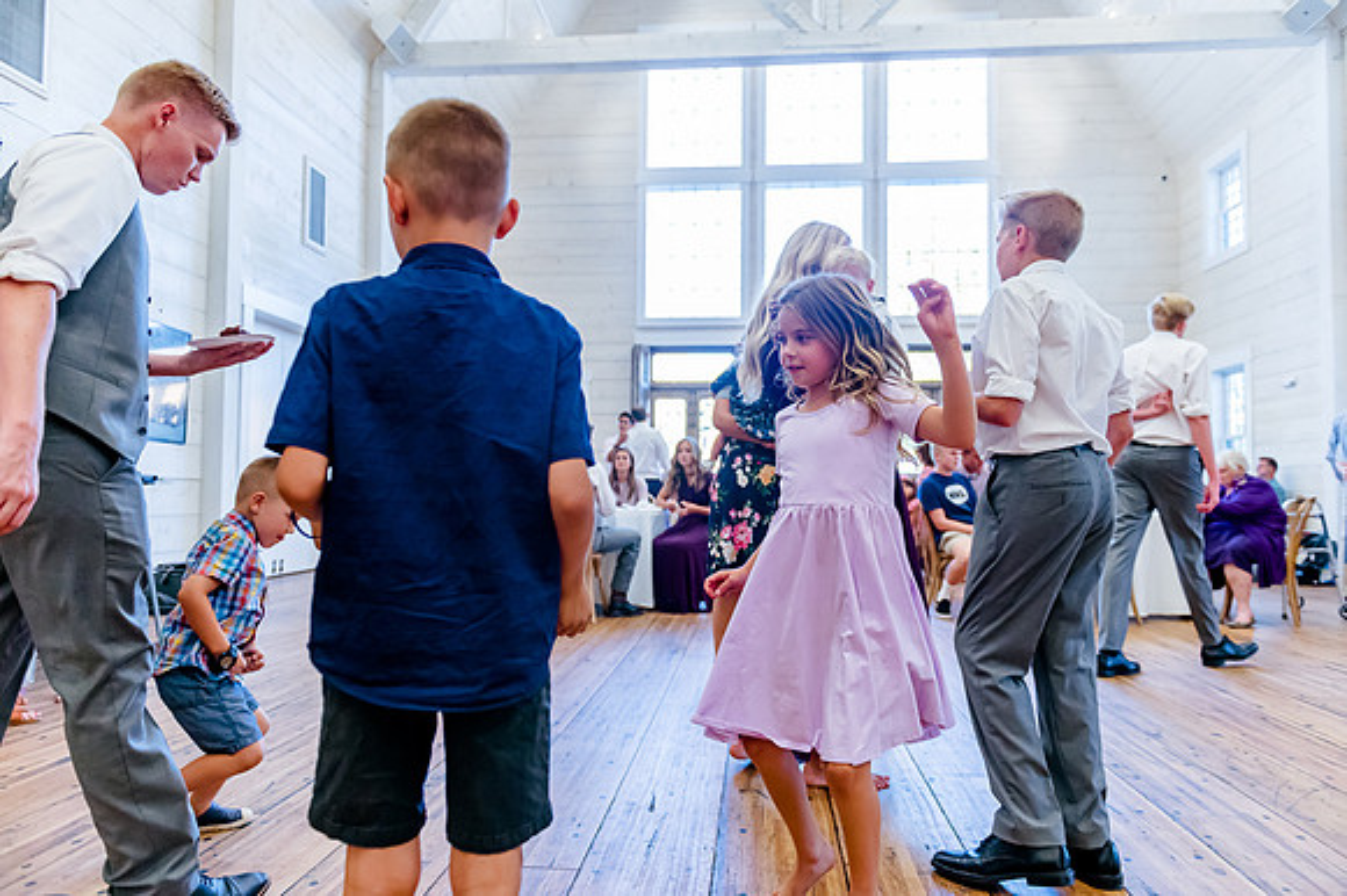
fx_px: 897
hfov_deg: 73.8
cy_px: 448
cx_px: 674
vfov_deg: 53.1
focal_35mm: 24
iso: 2500
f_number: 2.8
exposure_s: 1/640
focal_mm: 24
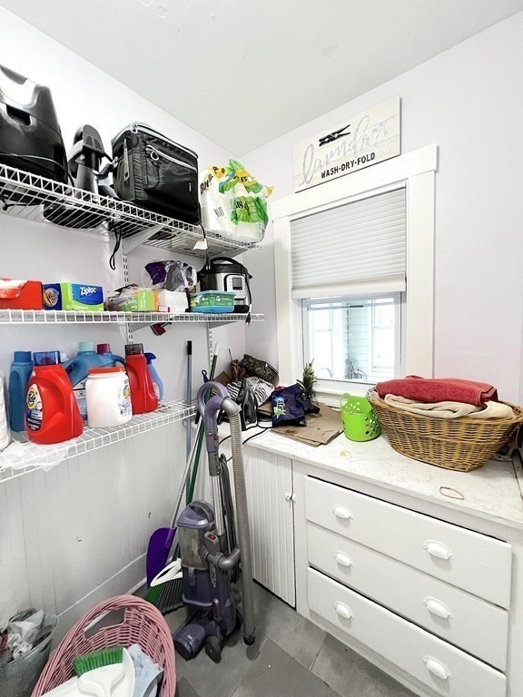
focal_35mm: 13
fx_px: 262
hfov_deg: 89.9
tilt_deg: -2.0
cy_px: 348
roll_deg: +1.7
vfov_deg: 106.2
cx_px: 262
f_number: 1.8
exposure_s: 1/60
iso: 200
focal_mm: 1.57
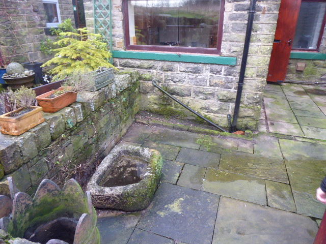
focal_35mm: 25
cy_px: 122
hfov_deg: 69.4
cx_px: 163
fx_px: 235
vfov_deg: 54.9
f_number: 3.3
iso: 320
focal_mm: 4.3
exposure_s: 1/60
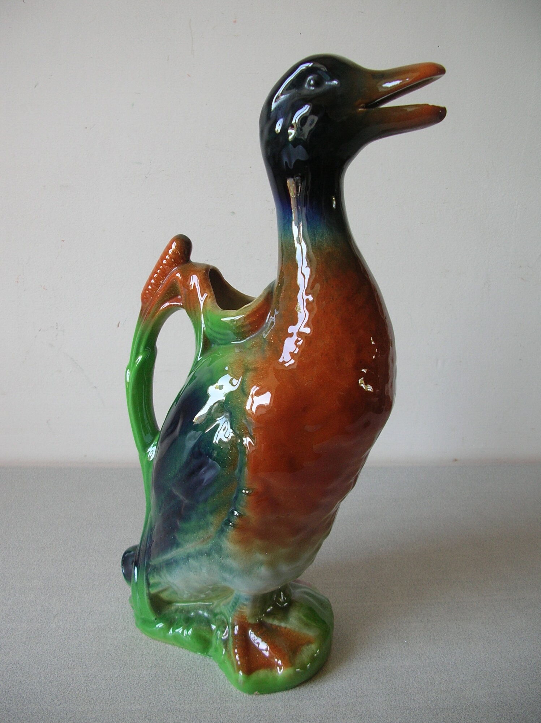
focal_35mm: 35
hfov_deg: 40.7
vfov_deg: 52.7
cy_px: 362
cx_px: 270
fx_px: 730
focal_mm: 5.8
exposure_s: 1/26
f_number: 2.8
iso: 50
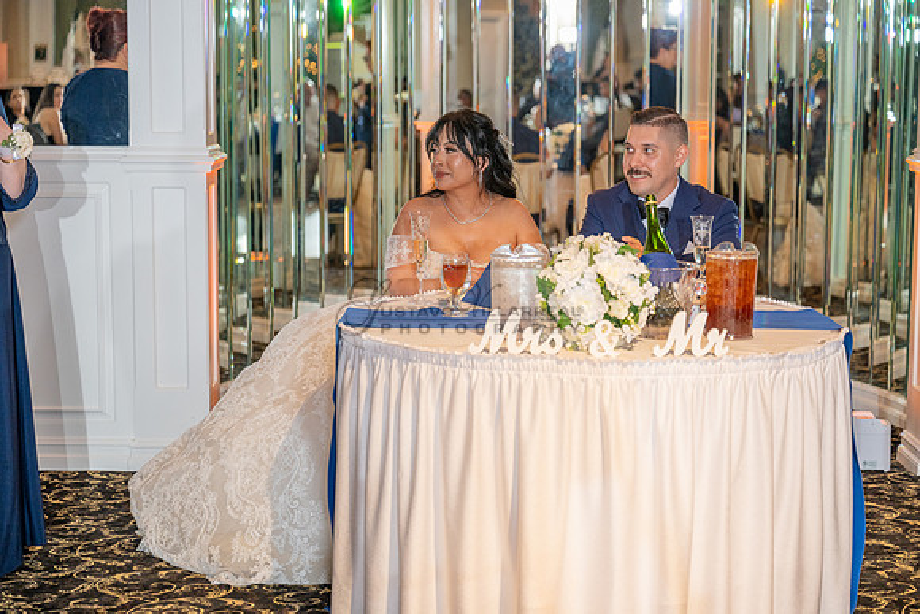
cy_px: 307
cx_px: 460
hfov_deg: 28.8
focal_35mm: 70
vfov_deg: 19.5
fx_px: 1789
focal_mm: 70
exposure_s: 1/160
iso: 640
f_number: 2.8
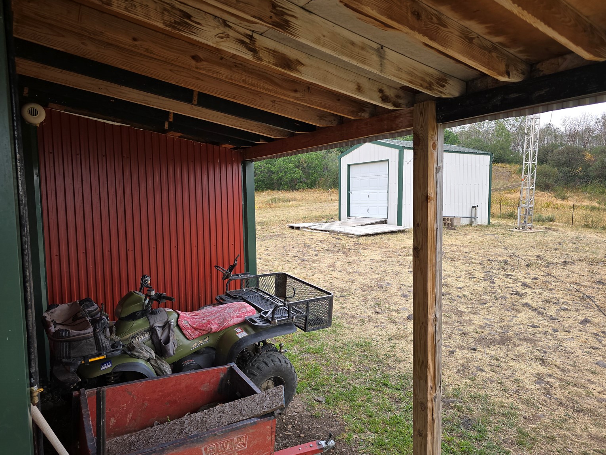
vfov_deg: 56.8
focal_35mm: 24
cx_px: 304
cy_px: 227
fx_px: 420
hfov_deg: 71.6
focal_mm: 6.3
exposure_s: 1/120
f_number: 1.7
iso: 12
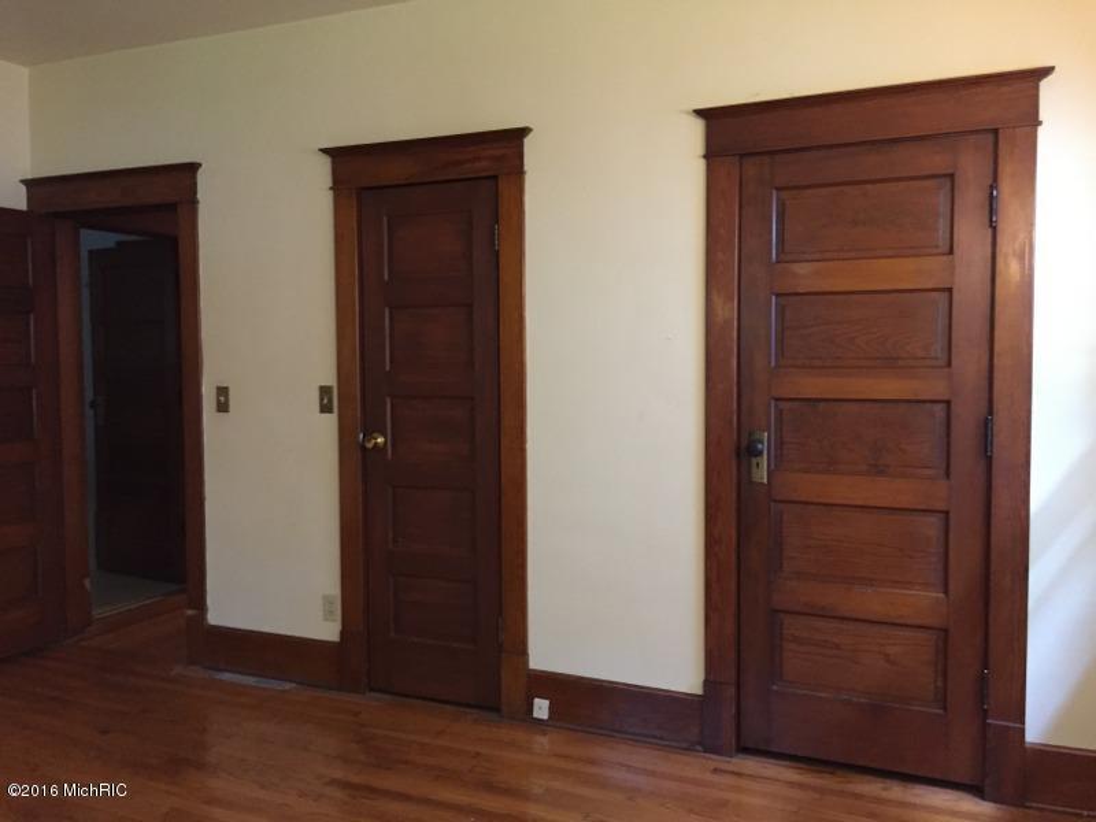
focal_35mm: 29
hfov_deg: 61.7
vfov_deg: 48.2
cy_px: 411
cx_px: 548
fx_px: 918
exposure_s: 1/15
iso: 320
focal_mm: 4.15
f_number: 2.2
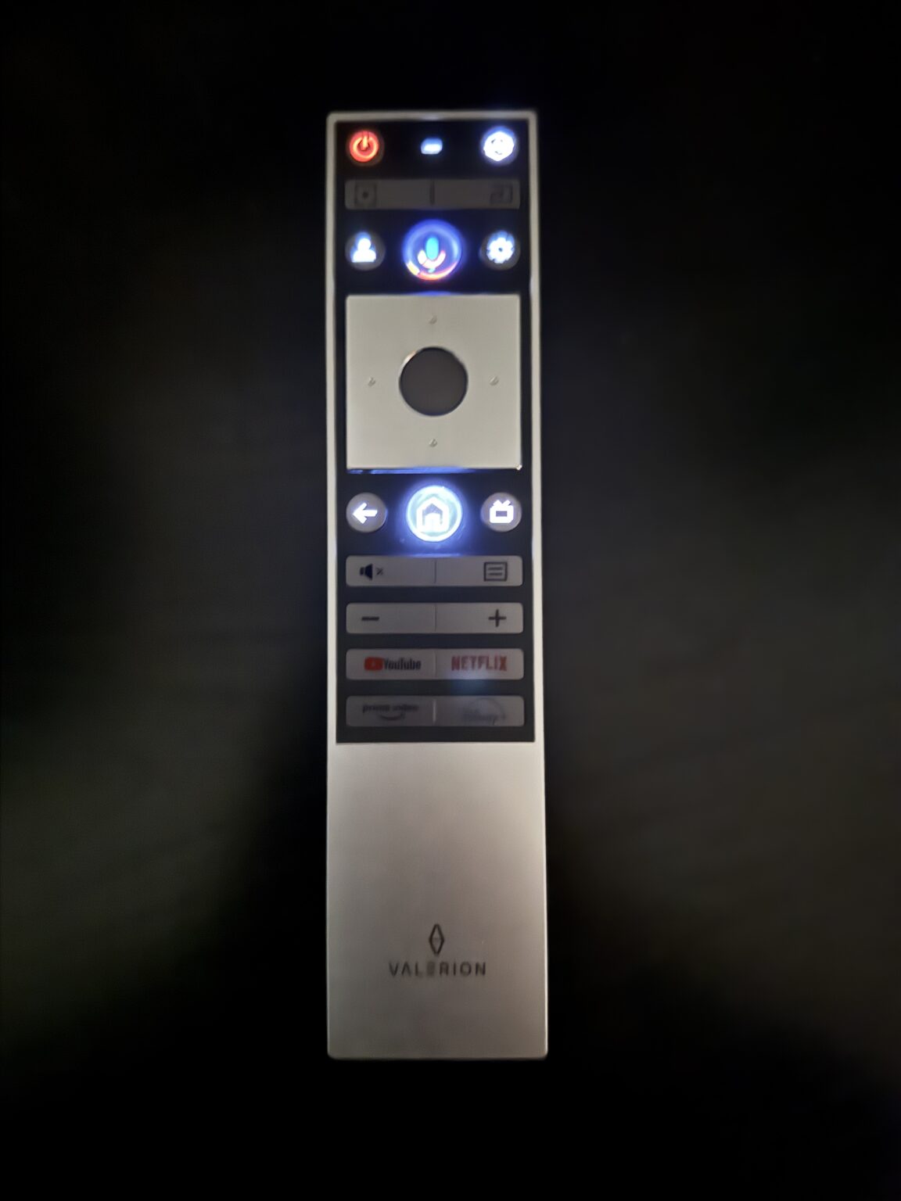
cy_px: 600
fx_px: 833
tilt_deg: -87.2
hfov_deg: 56.8
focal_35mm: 24
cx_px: 450
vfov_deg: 71.6
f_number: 1.78
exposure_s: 1/2
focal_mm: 6.76
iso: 8000
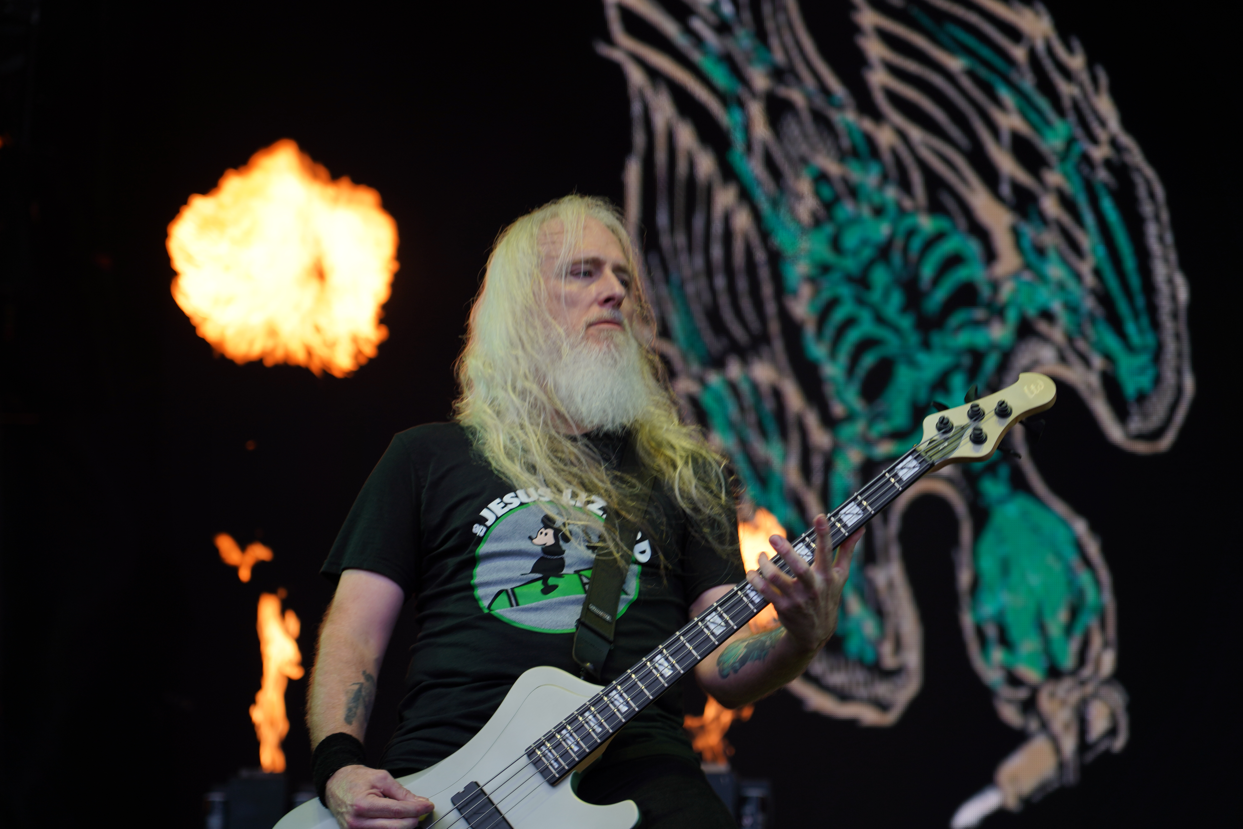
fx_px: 3625
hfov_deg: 19.5
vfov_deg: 13.0
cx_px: 622
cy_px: 414
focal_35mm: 105
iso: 100
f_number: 4
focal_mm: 105
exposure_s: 1/125
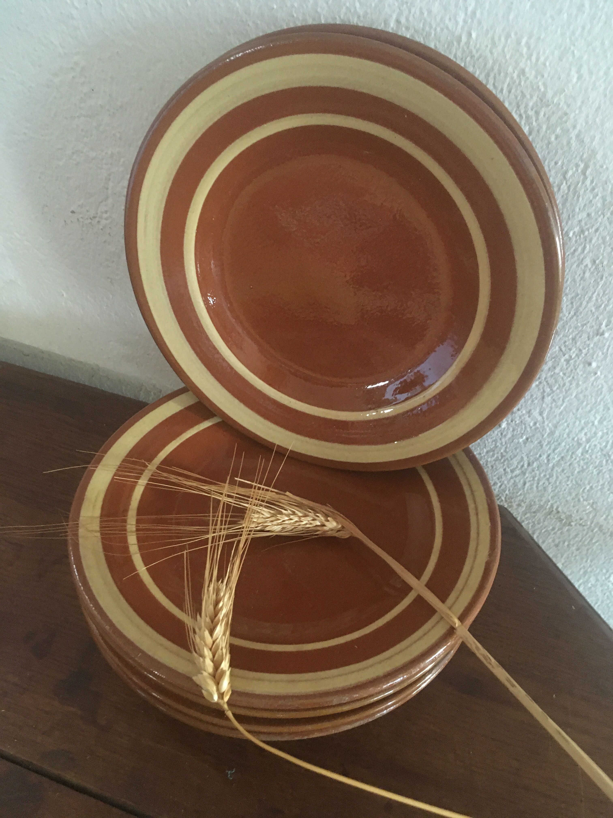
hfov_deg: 48.2
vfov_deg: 61.7
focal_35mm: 29
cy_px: 409
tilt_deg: -47.1
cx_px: 306
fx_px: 685
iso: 400
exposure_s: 1/17
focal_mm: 4.15
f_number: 2.2
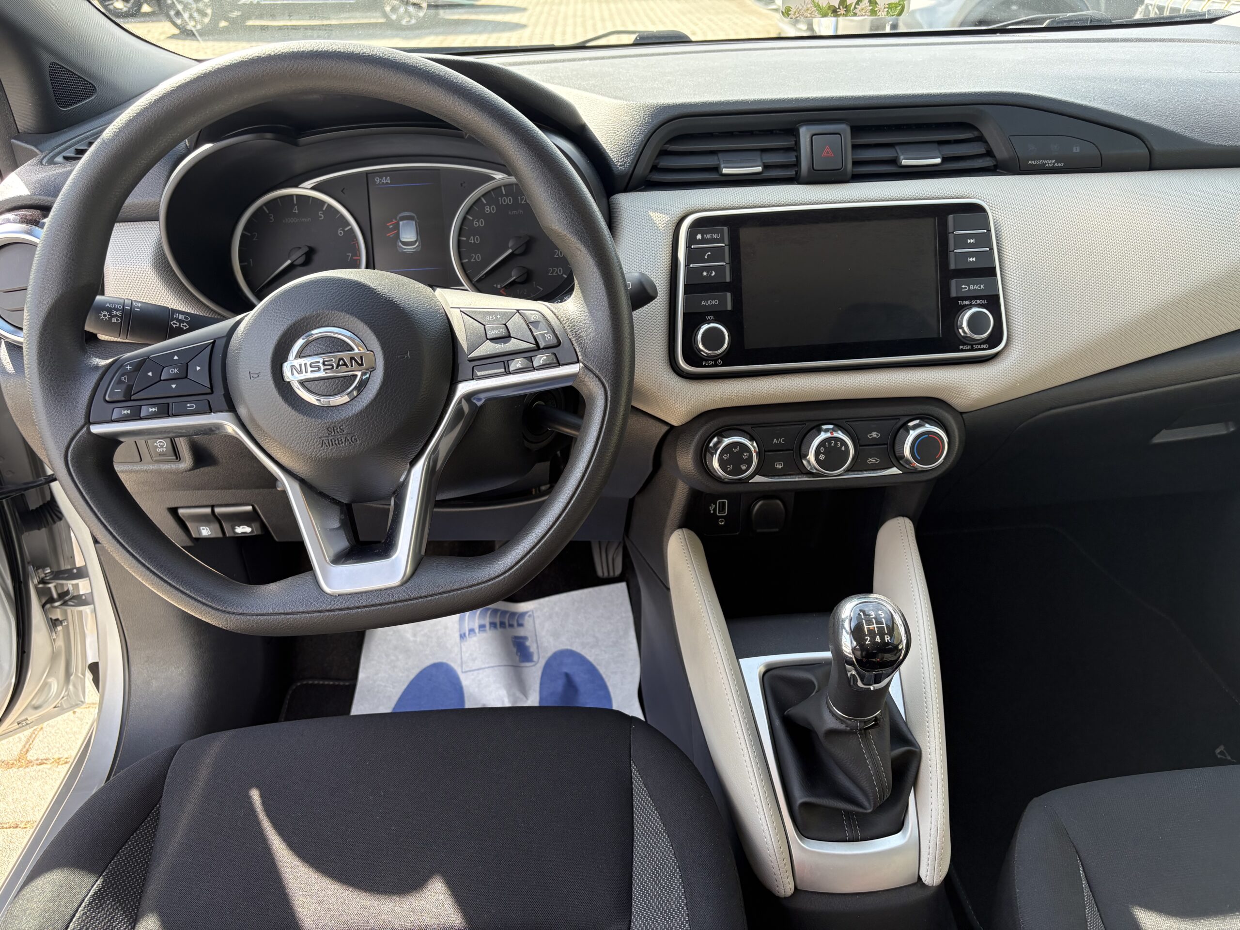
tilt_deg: -29.8
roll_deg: +1.5
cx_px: 620
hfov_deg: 67.3
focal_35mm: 26
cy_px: 465
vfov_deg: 53.1
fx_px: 931
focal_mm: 5.96
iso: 100
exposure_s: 1/242
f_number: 1.6
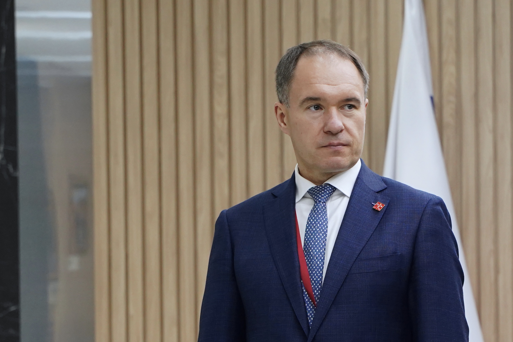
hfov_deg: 26.0
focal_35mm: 78
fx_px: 1111
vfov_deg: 17.5
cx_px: 258
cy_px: 171
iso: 2000
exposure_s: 1/250
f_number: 4.5
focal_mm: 75
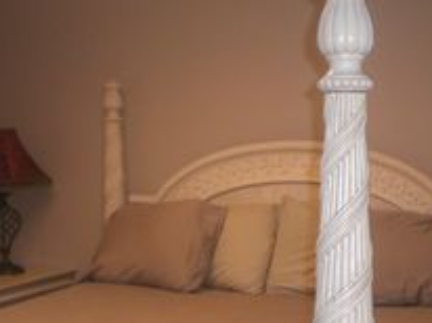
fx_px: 848
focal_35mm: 68
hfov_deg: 28.3
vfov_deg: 21.2
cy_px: 273
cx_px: 300
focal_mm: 6.3
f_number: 3.1
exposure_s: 1/60
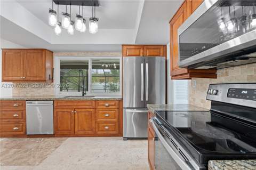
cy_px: 85
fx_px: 114
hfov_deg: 96.8
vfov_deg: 73.6
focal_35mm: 16
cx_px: 128
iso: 500
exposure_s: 1/1.25
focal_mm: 16
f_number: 11
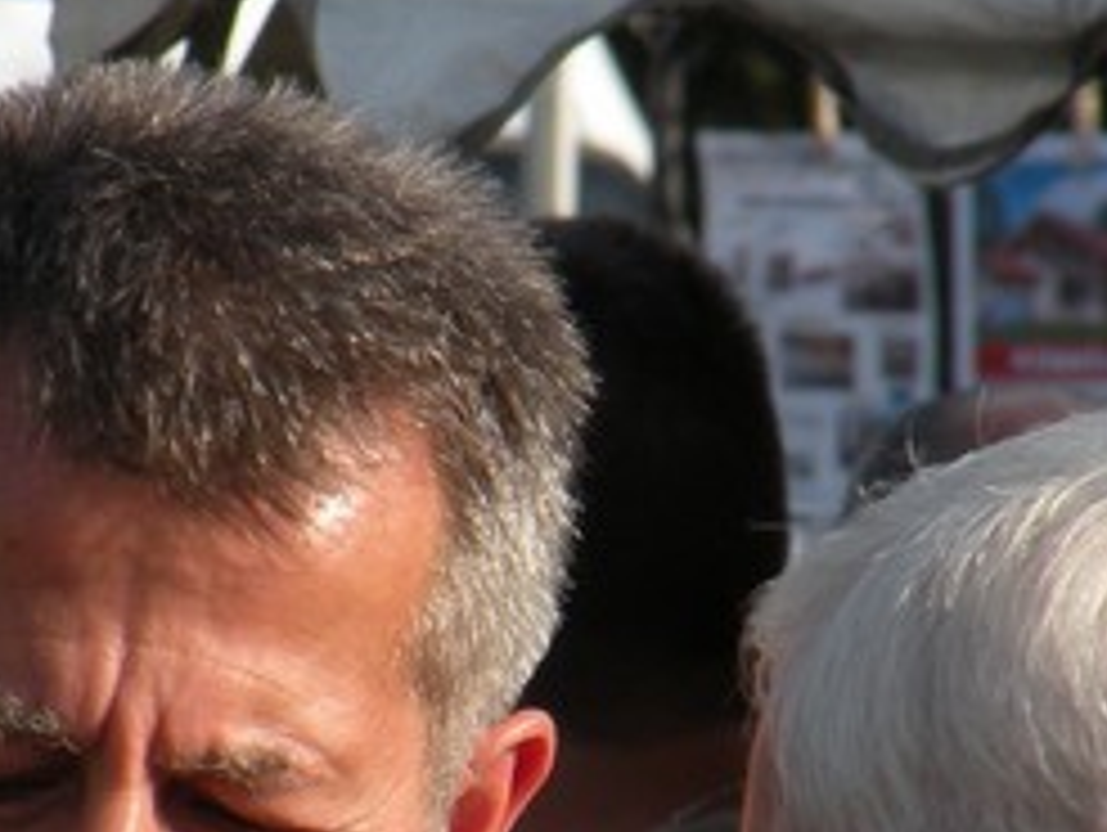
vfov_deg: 1.6
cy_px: 607
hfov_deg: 2.1
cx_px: 536
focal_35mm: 929
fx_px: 29738
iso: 64
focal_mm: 50.7
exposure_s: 1/203
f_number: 6.3
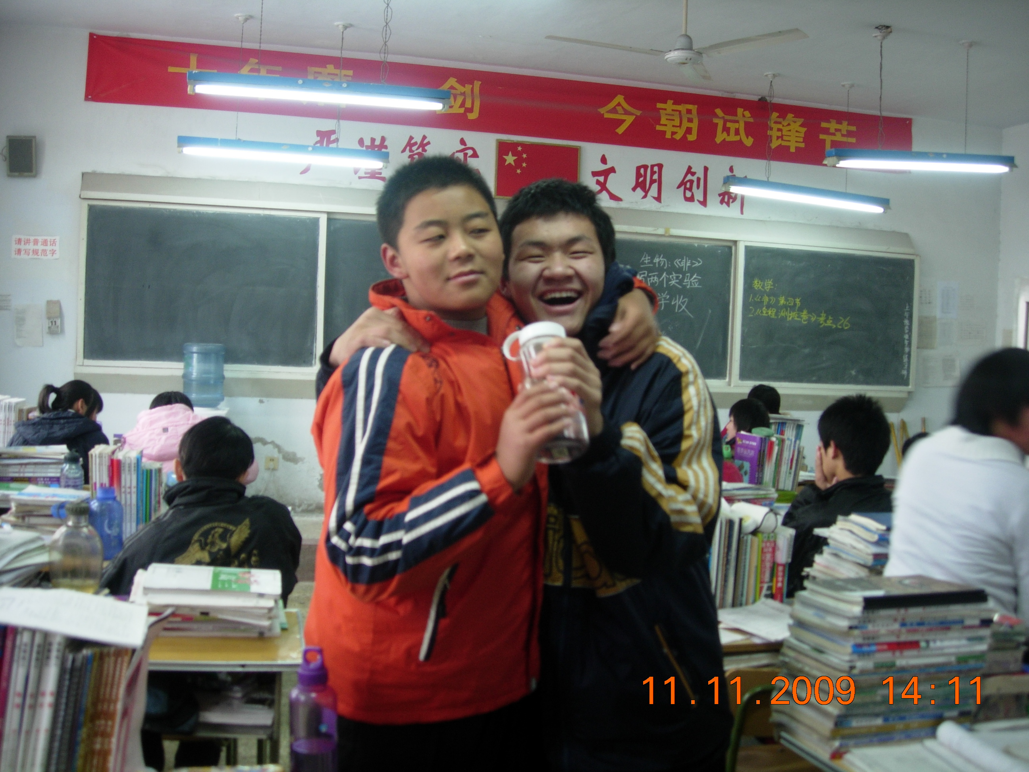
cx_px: 514
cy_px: 386
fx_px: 1130
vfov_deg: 37.7
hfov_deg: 49.0
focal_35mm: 38
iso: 64
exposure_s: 1/15.1
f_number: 2.8
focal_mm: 7.8
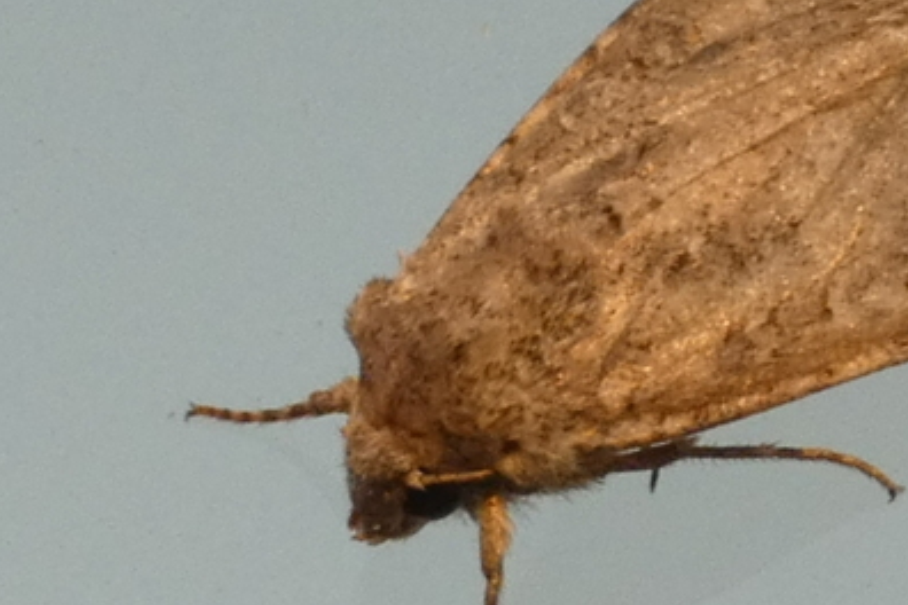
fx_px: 8474
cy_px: 268
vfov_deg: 4.1
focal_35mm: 336
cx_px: 726
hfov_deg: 6.1
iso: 250
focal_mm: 26.9
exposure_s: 1/80
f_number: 5.4
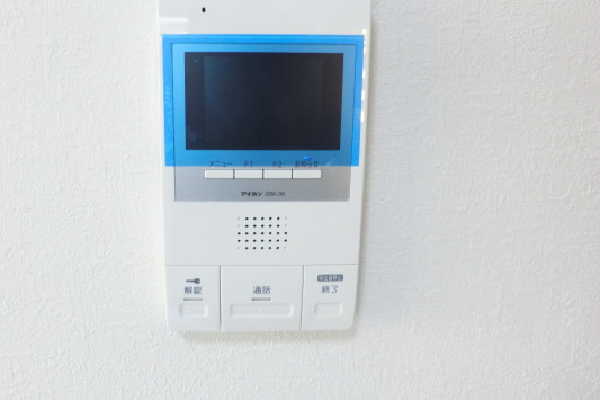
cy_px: 180
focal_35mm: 30
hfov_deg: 61.7
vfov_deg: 43.5
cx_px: 257
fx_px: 500
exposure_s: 1/60
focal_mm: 4.3
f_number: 3.2
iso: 250
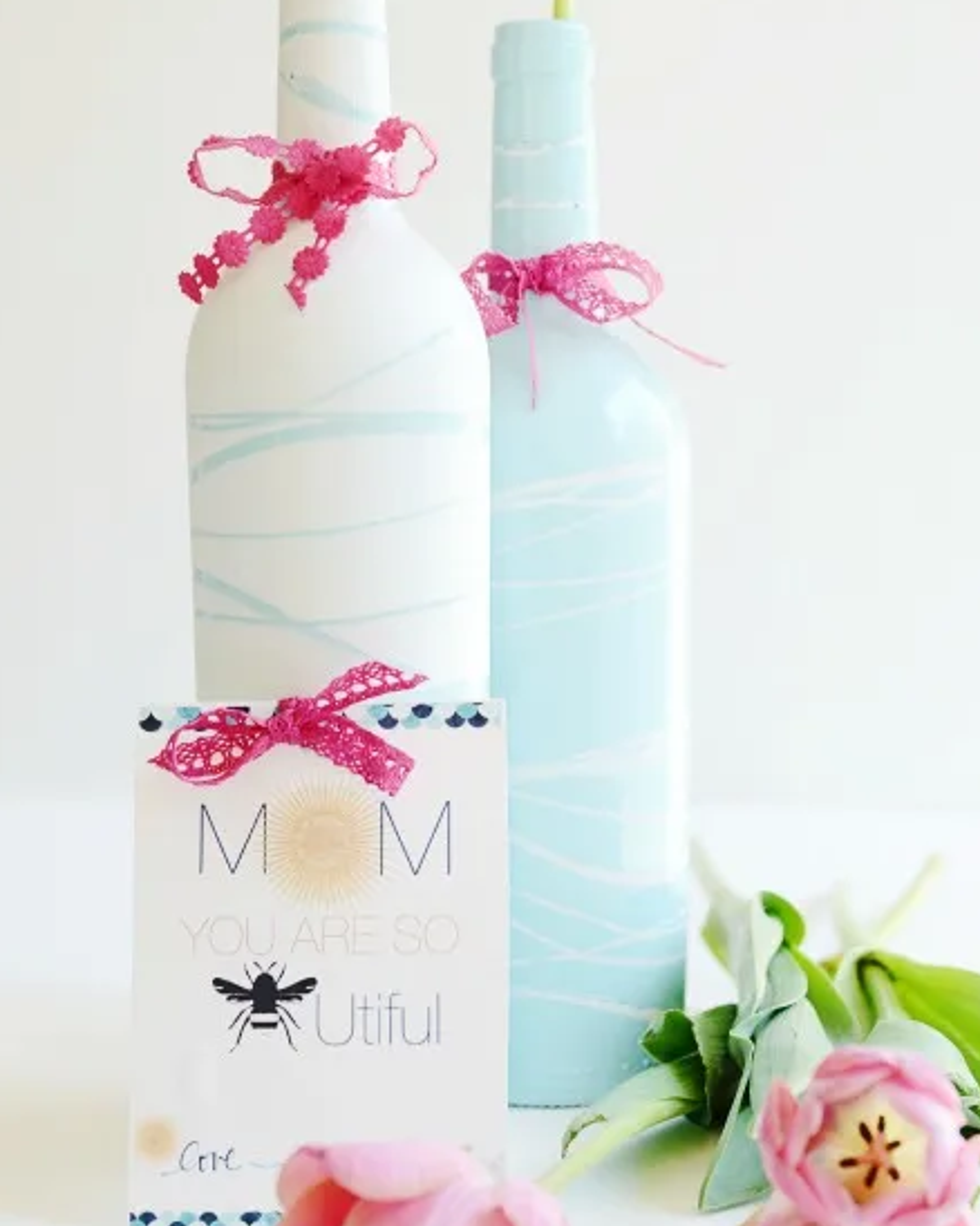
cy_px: 348
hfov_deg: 19.9
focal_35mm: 77
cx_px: 512
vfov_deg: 24.6
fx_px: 2793
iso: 500
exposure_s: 1/200
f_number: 5
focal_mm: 50
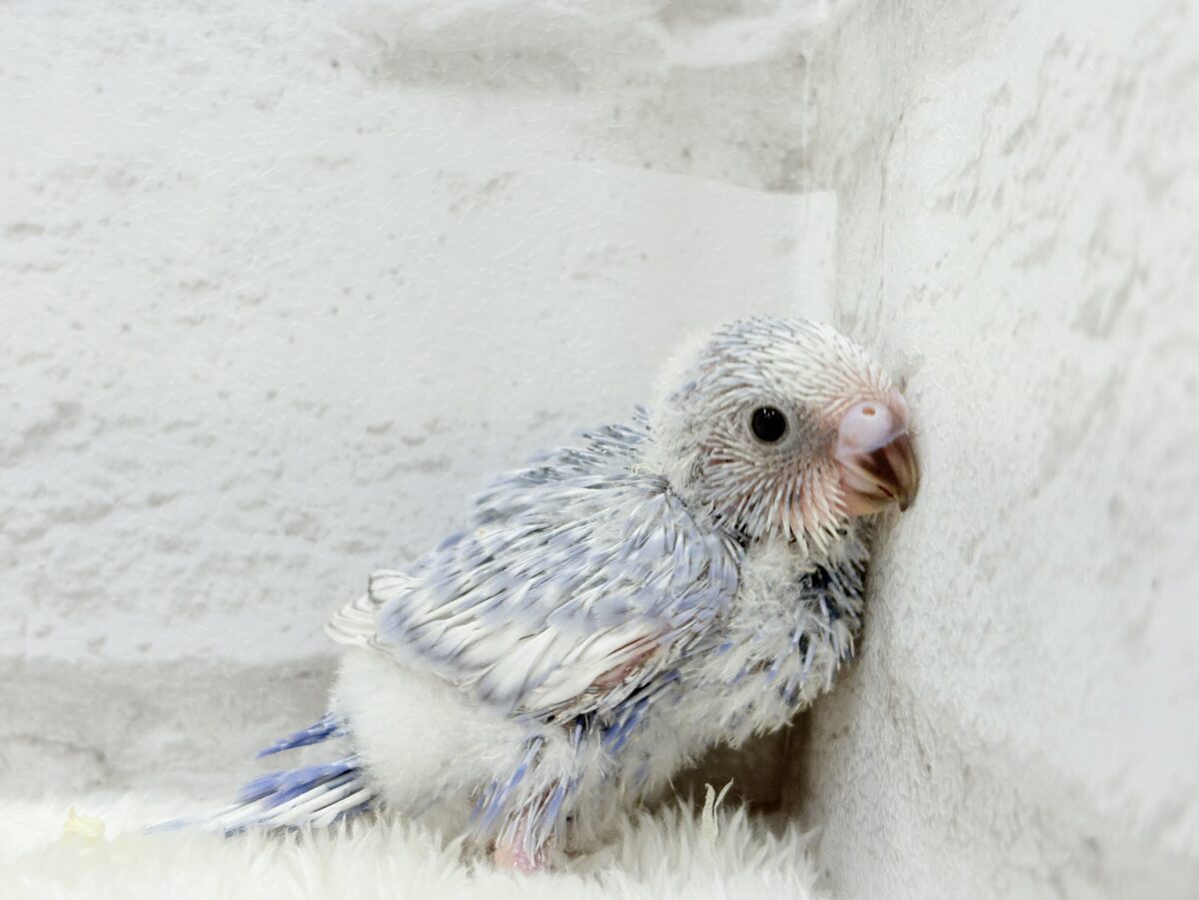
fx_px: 1801
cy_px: 450
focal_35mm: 52
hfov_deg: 36.8
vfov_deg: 28.0
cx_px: 600
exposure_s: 1/100
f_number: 1.6
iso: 64
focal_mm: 5.96
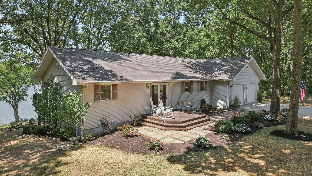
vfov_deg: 47.7
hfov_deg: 76.3
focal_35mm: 24
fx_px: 199
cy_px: 85
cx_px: 155
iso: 100
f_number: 2.8
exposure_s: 1/400
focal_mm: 8.4
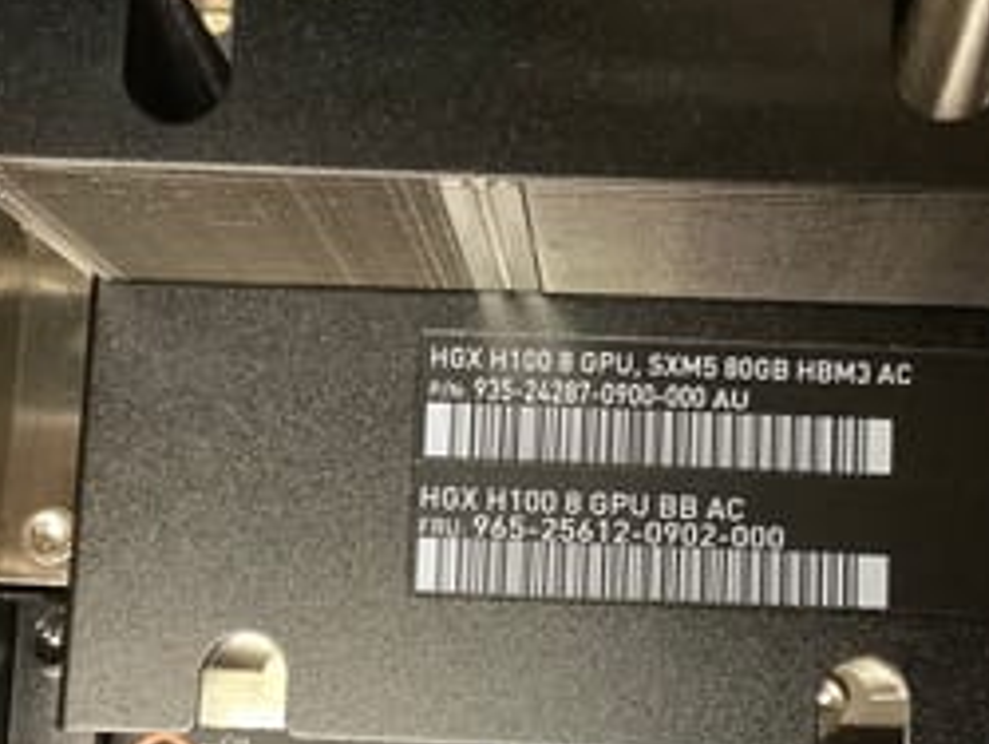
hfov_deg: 31.1
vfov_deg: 23.6
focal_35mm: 62
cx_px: 582
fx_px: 1773
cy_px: 461
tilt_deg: -82.1
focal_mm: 3.3
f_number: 2.4
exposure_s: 1/20
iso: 640
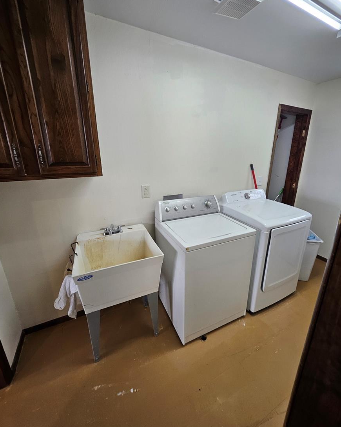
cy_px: 202
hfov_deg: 88.0
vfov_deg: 100.6
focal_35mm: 14
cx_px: 173
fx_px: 177
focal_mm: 1.7
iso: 80
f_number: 2.2
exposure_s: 1/60
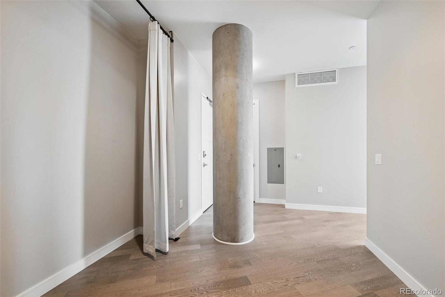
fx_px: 173
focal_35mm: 14
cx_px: 222
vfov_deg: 81.2
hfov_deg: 104.3
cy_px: 148
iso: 400
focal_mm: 14
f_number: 10
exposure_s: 1/8
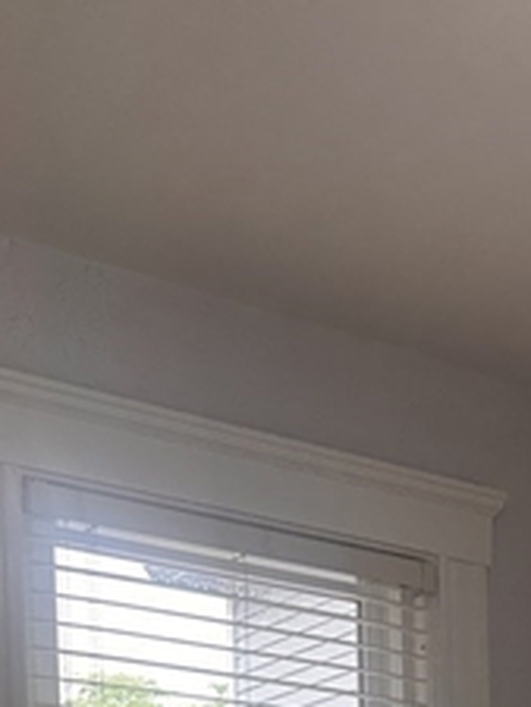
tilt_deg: -3.4
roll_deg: -0.5
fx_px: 1676
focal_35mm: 82
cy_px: 1150
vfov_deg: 19.7
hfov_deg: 16.3
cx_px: 811
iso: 64
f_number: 1.78
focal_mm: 6.86
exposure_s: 1/173
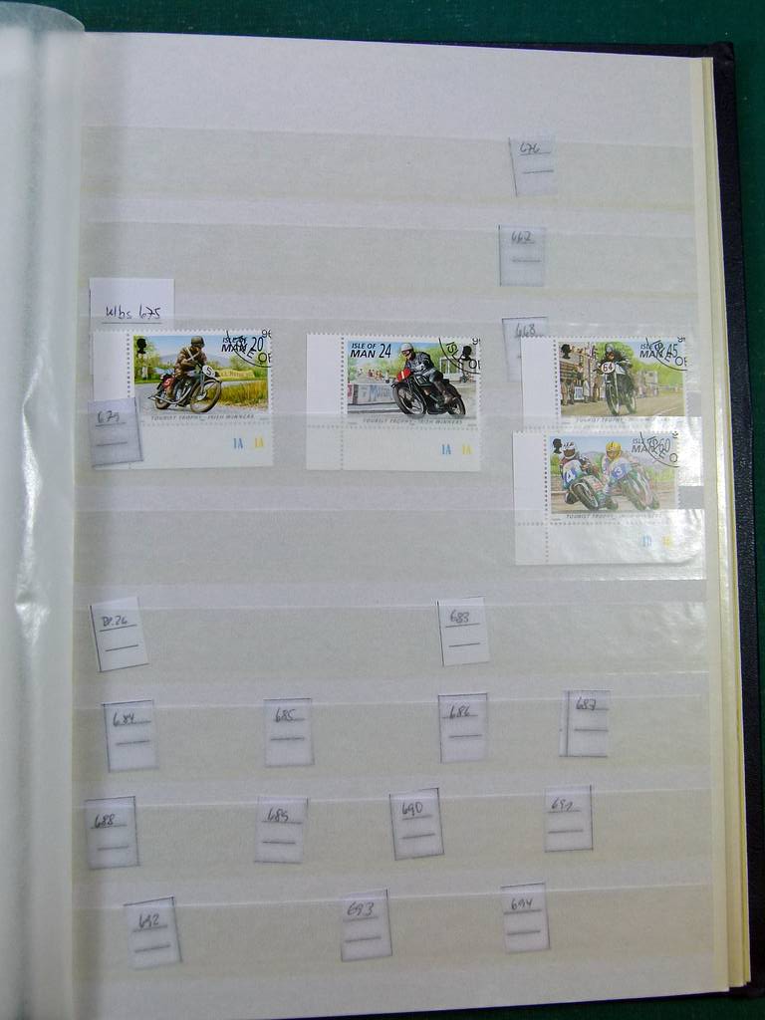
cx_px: 382
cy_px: 510
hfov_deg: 39.7
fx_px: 1061
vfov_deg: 51.4
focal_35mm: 36
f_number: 4
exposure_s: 1/160
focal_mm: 6.5
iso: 100
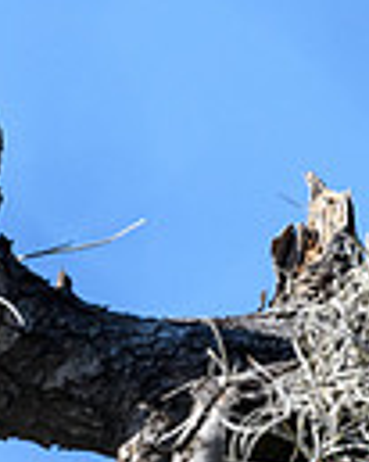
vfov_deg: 0.5
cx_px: 834
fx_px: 52674
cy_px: -185
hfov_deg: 0.4
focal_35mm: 3854
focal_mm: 500
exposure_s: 1/2500
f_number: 6.3
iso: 560
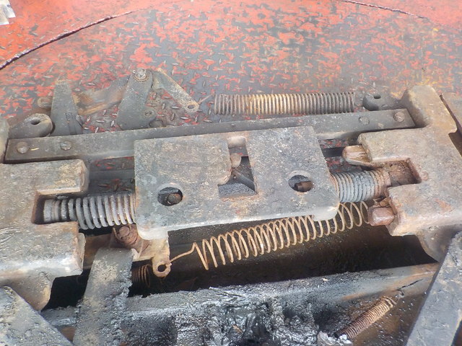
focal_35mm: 30
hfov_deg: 60.0
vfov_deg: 46.8
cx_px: 231
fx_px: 400
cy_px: 173
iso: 280
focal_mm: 4.1
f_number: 3.3
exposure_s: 1/30
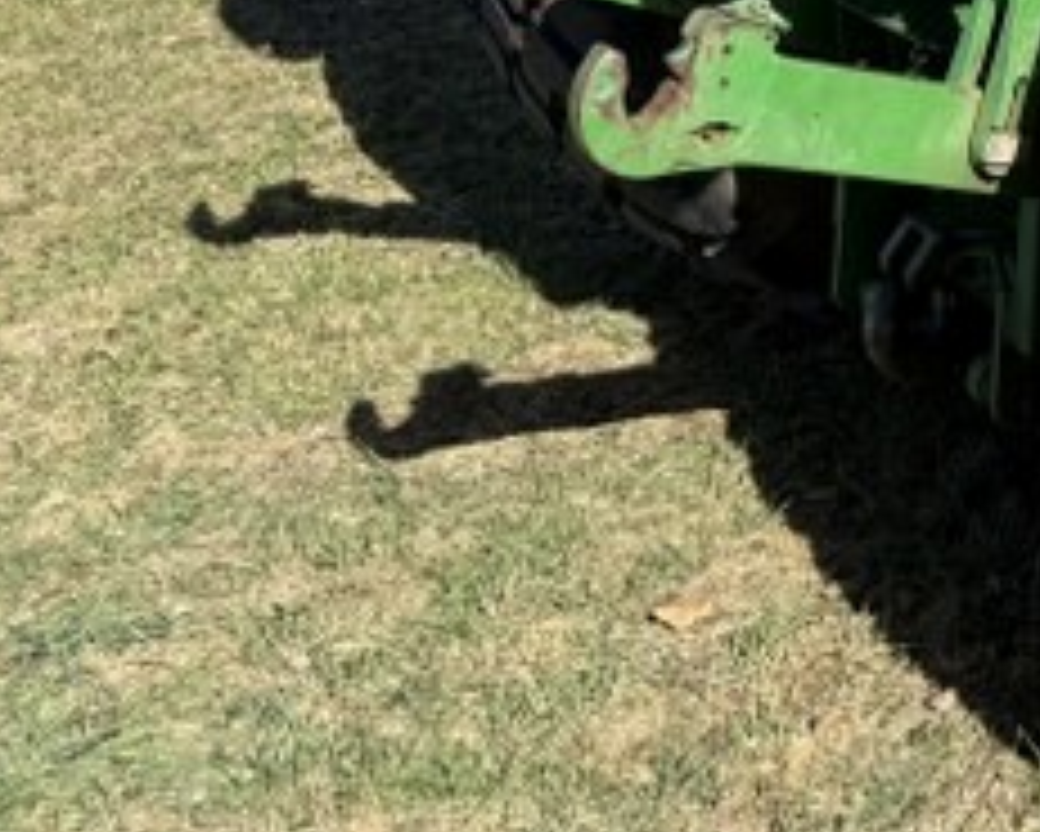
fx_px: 2494
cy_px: -481
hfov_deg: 19.7
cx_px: 1666
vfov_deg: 16.9
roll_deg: -0.8
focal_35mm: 81
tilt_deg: -5.3
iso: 80
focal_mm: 6.76
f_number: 1.78
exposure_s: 1/2907
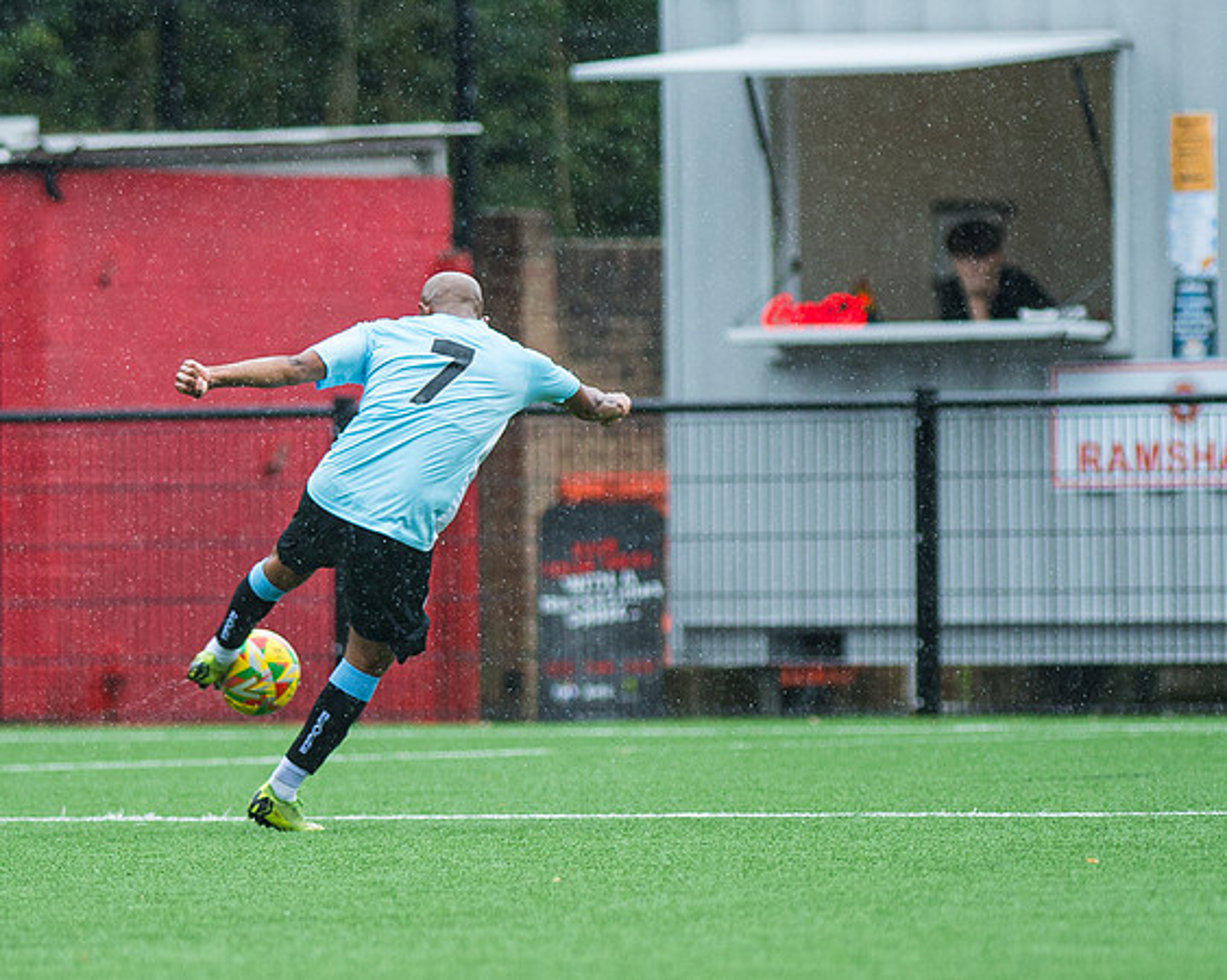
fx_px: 28482
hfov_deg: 2.5
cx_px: 383
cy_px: 546
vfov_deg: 2.0
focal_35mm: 785
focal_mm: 300
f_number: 2.8
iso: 400
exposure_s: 1/1600
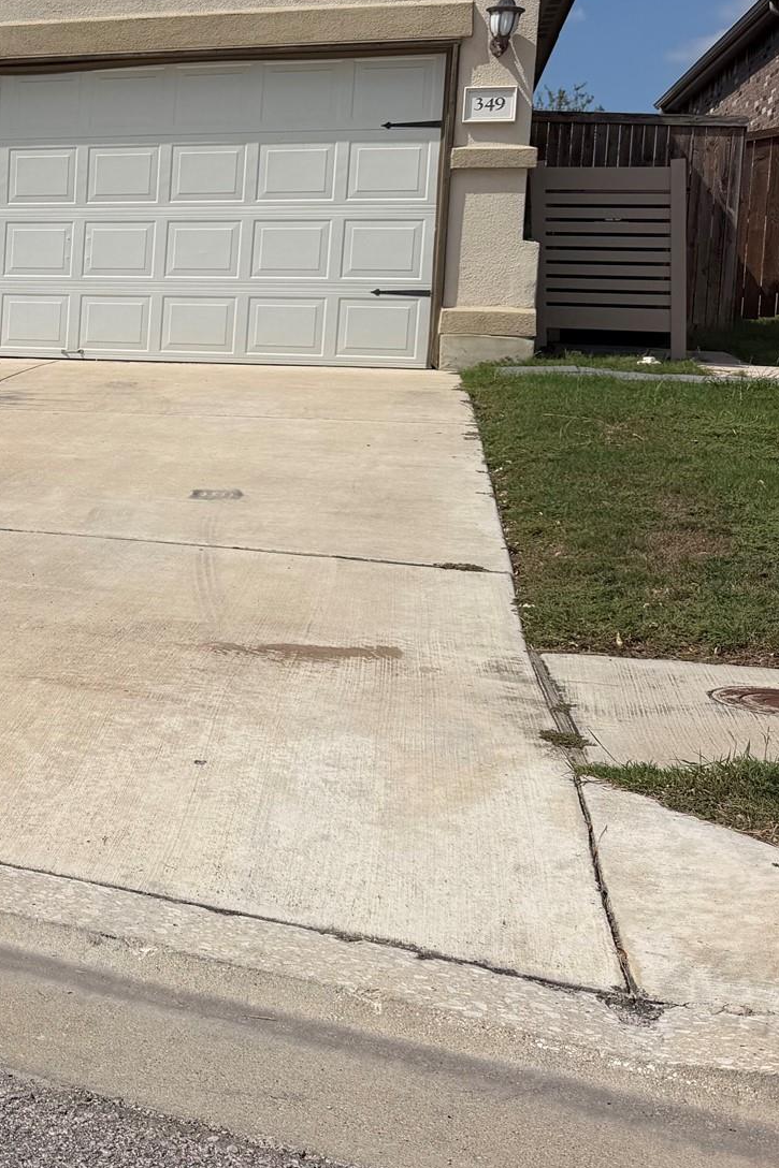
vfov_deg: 41.7
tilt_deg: -5.7
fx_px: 1526
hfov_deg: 25.4
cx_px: -179
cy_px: 469
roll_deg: -1.9
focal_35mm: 47
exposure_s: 1/14286
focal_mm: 6.76
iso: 80
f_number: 1.78
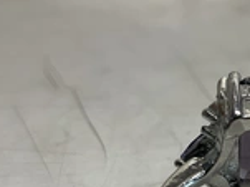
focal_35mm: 77
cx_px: 228
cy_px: 207
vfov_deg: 18.4
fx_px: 556
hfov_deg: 24.6
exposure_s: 1/120
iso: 50
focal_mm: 3
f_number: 1.8
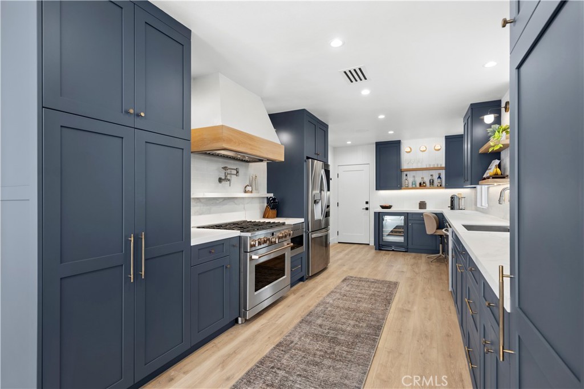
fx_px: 276
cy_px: 194
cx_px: 292
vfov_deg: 70.4
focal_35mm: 17
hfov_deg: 93.3
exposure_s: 1/13
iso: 200
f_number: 8
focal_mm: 17
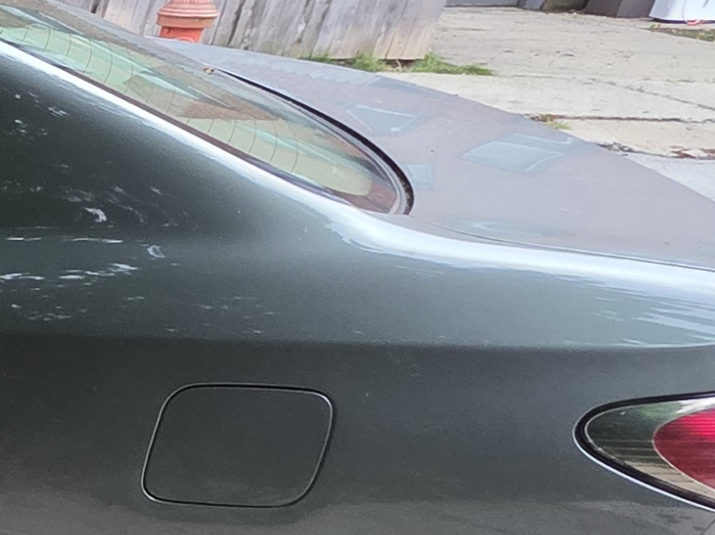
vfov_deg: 21.7
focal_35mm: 64
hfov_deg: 16.7
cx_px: -876
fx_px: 1321
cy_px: 594
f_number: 1.9
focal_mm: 2.2
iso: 200
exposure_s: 1/120
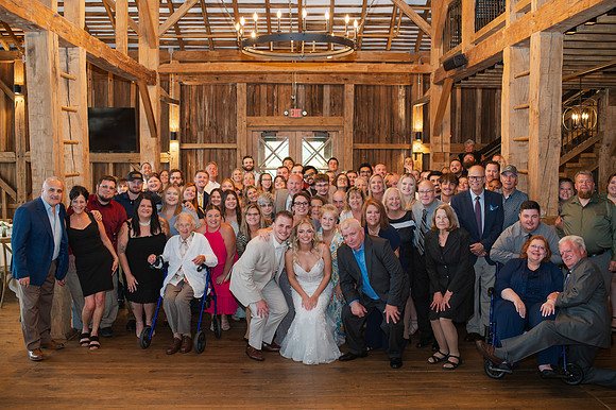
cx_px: 308
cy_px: 205
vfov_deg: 37.8
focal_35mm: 35
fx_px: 599
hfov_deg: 54.5
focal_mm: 35
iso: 1000
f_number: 3.2
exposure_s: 1/200
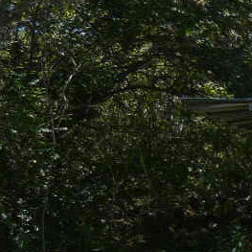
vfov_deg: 11.1
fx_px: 1277
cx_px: 496
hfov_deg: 10.4
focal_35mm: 155
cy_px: 294
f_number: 2.8
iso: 100
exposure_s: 1/500
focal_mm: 6
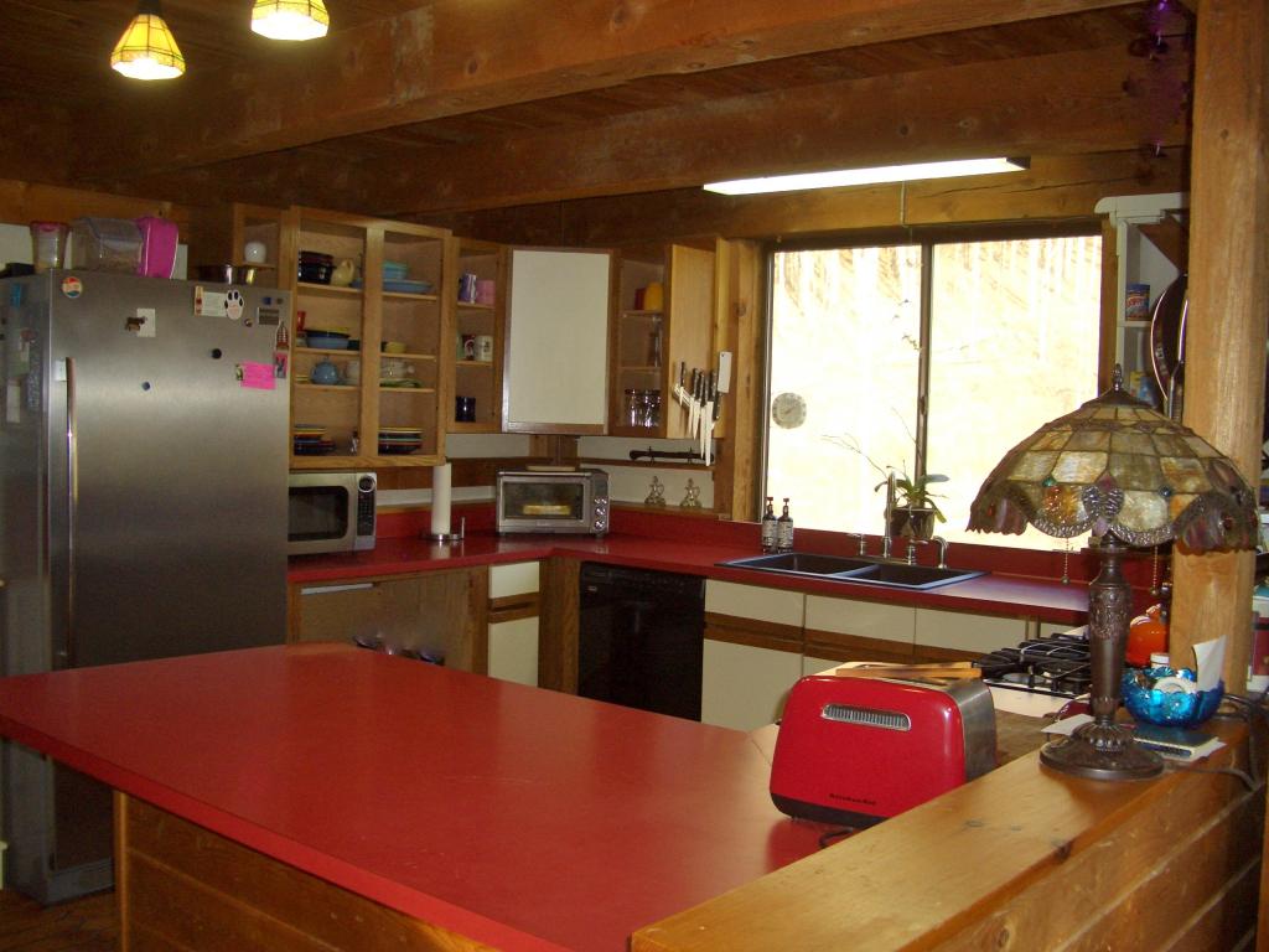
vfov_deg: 40.7
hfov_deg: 52.6
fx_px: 1283
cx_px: 634
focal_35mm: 35
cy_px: 476
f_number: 2.6
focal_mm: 5.8
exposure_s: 1/60
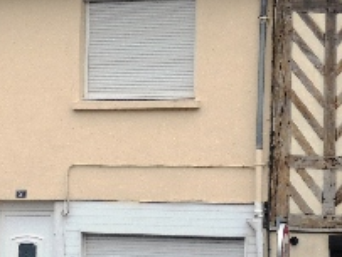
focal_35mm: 192
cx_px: 42
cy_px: 97
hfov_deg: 10.2
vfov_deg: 7.8
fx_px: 1900
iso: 80
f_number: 4.1
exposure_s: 1/125
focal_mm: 10.8
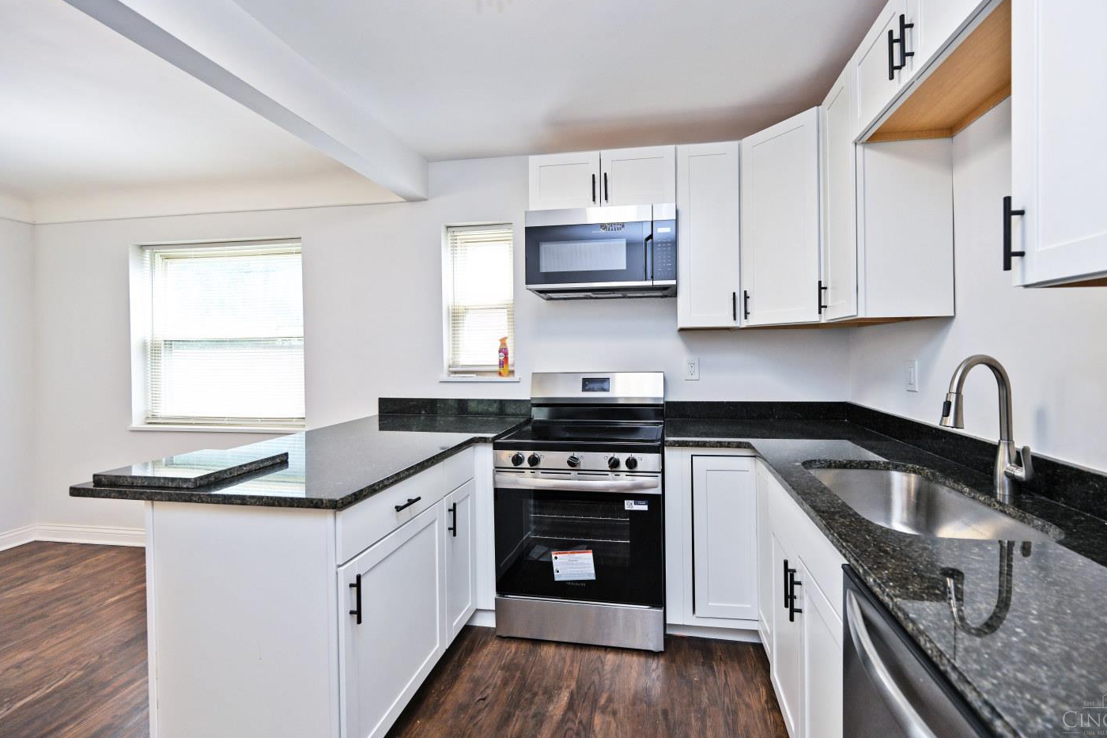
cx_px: 591
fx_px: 461
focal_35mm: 15
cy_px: 351
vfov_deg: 77.3
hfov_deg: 100.2
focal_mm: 14
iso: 200
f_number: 4.5
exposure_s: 1/80
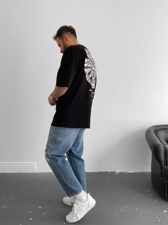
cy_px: 112
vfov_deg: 61.7
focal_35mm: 29
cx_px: 84
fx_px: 188
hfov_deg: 48.2
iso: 40
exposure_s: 1/120
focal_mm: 3
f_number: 1.8
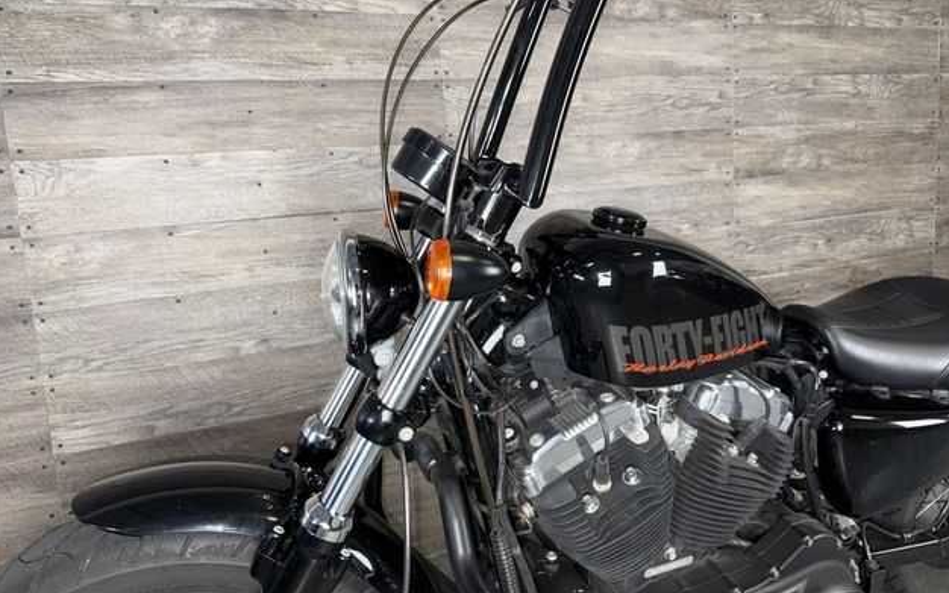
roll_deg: +3.4
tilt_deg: -7.4
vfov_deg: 47.5
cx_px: 479
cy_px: 256
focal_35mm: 26
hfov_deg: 70.4
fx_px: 672
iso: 64
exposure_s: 1/30
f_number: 1.78
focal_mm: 6.76
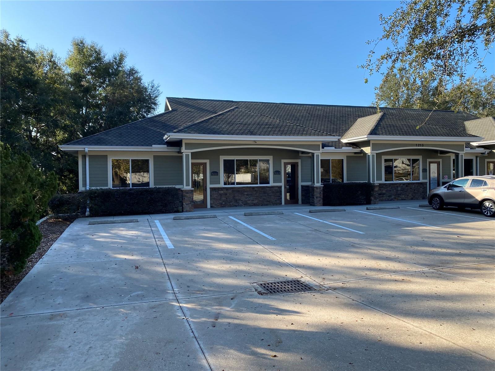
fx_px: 372
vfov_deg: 53.1
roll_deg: +1.5
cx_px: 248
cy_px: 186
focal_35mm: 26
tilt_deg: -2.2
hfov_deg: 67.3
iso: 32
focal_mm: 4.25
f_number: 1.8
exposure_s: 1/1147
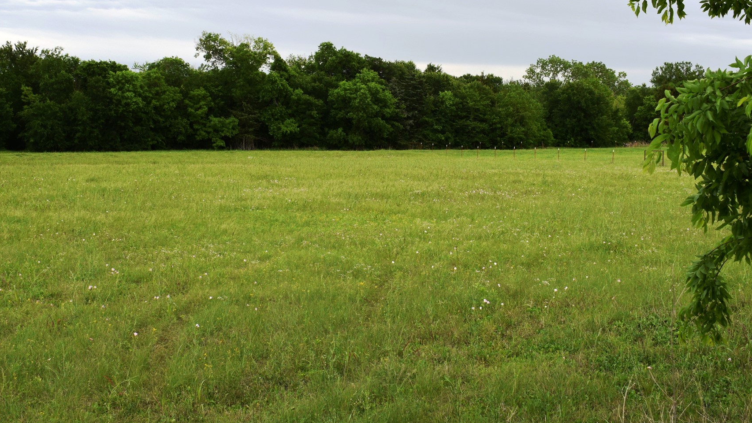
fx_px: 957
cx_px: 346
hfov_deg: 42.9
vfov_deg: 24.9
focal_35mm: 48
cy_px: 163
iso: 320
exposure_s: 1/250
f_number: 8
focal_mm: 24
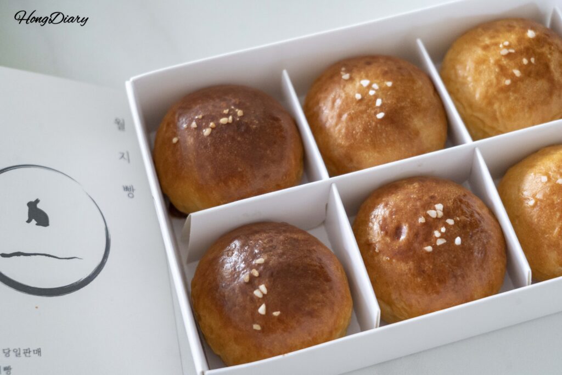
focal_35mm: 60
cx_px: 281
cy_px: 188
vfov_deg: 22.6
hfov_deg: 33.4
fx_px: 937
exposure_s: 1/60
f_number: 5.6
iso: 4000
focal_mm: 60
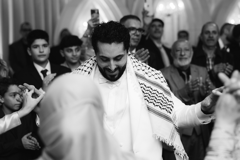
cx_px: 120
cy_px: 80
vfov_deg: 20.5
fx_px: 442
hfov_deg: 30.4
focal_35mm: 66
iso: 640
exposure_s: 1/200
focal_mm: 65
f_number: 2.8
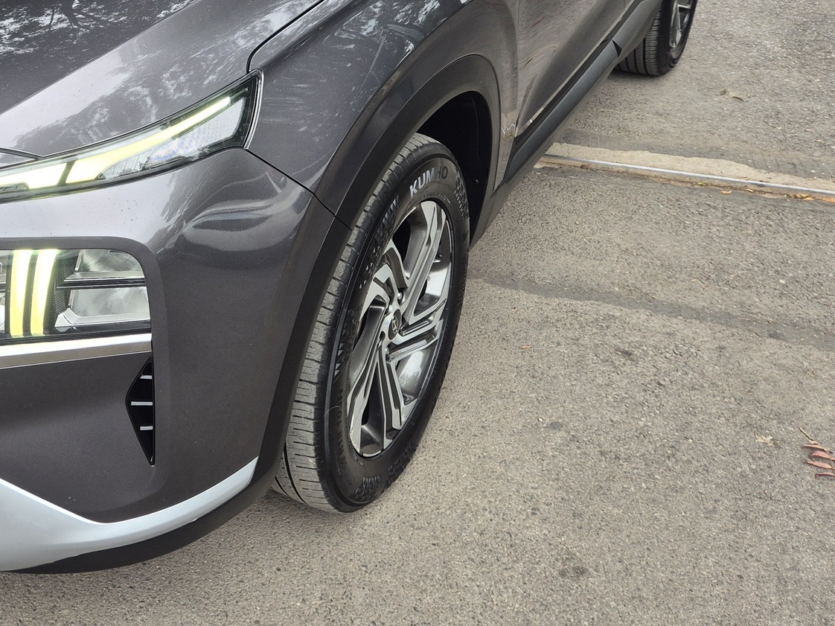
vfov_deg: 34.1
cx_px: 130
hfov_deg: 43.0
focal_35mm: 41
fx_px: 989
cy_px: 125
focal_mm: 5.4
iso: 40
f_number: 1.8
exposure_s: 1/180
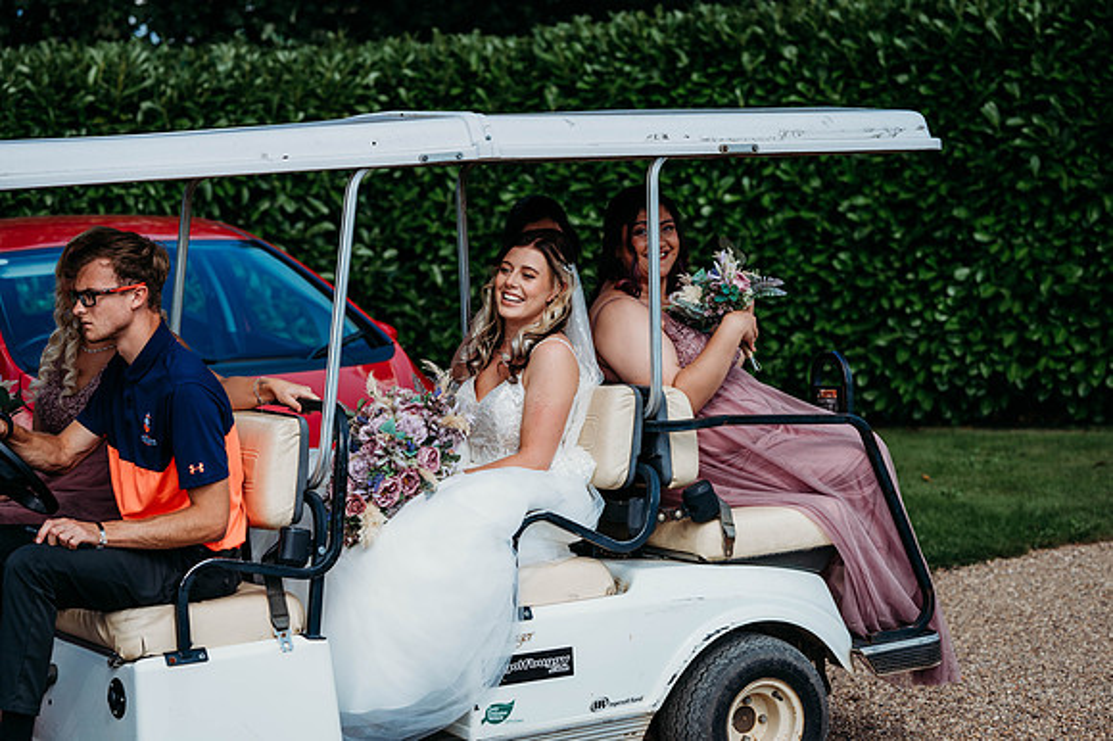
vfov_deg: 16.1
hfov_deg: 23.9
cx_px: 556
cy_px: 370
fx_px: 2626
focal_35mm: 85
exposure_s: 1/1250
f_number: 3.5
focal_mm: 85
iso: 100
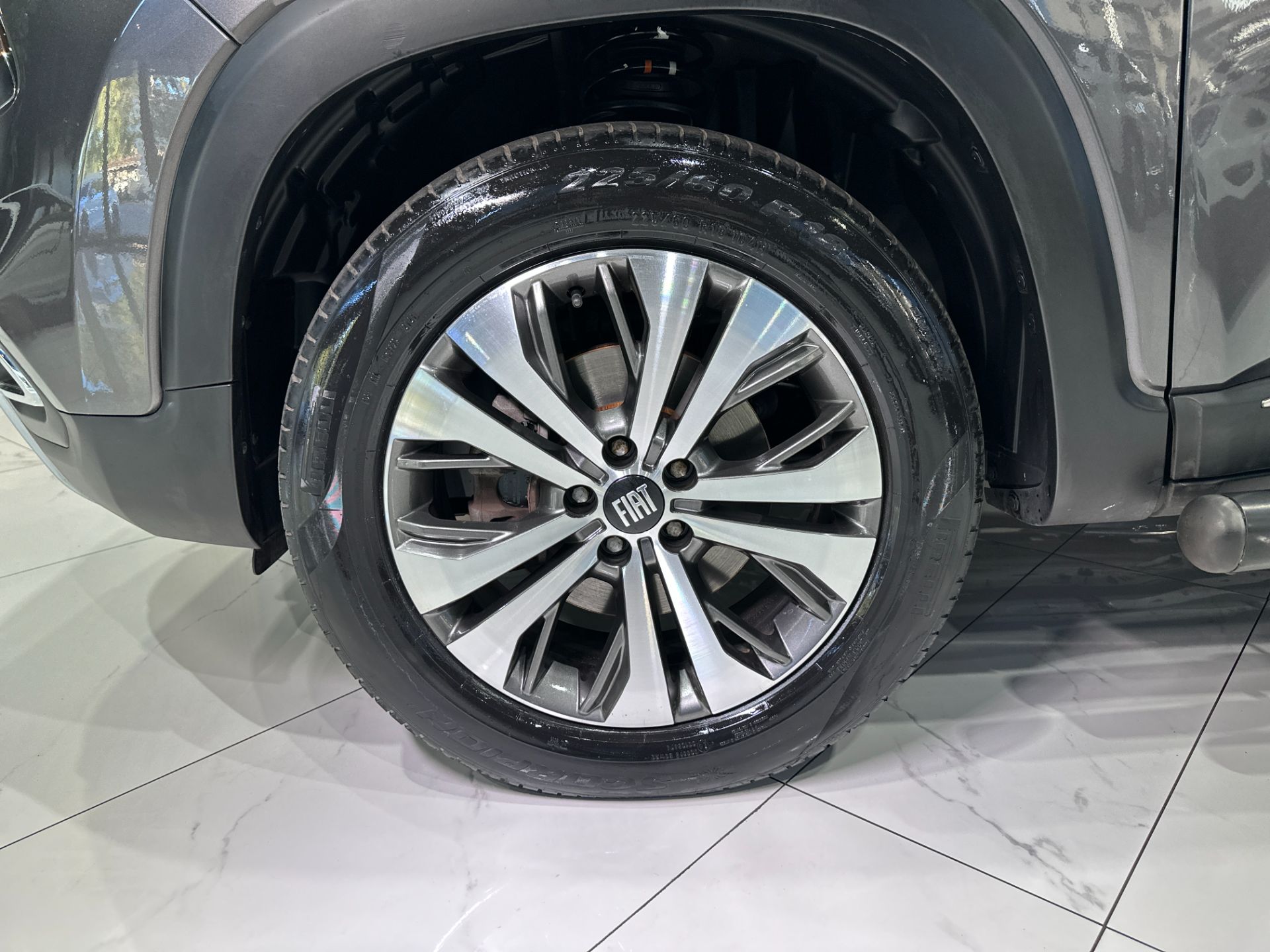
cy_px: 476
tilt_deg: -15.5
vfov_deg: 56.8
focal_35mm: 24
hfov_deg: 71.6
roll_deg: +1.3
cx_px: 635
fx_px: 881
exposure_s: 1/120
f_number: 1.78
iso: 200
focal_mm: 6.86
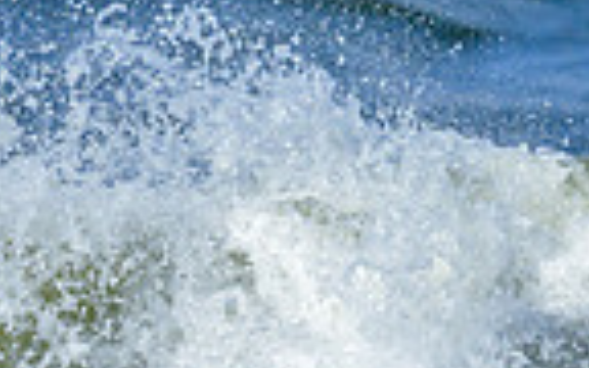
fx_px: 72283
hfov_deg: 0.5
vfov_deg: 0.3
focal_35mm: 4503
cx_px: 672
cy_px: 540
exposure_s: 1/2000
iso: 220
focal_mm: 800
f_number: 6.3
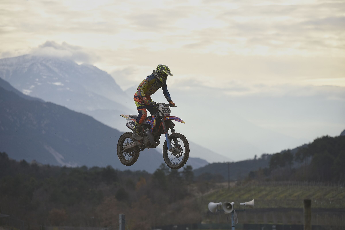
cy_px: 115
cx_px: 172
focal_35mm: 155
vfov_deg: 8.9
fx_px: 1486
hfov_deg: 13.2
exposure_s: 1/2500
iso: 500
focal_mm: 155
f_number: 4
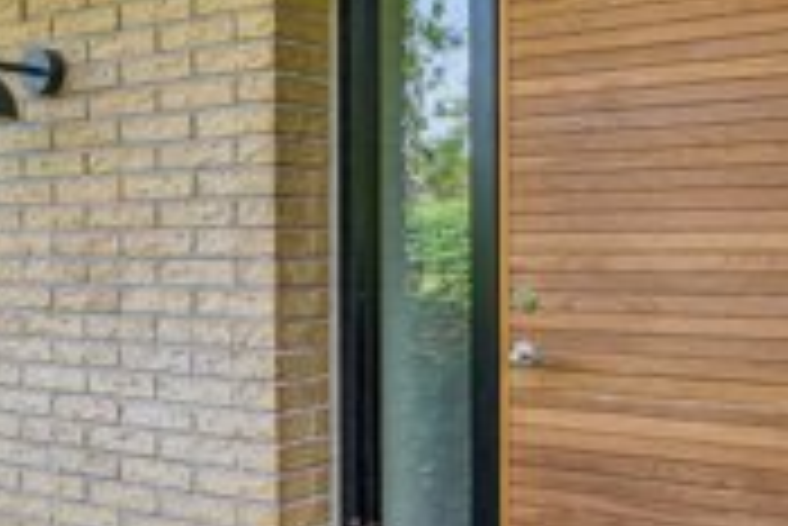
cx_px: 401
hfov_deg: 38.2
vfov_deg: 26.0
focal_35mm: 52
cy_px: 328
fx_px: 1139
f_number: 6.3
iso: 200
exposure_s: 1/125
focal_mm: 19
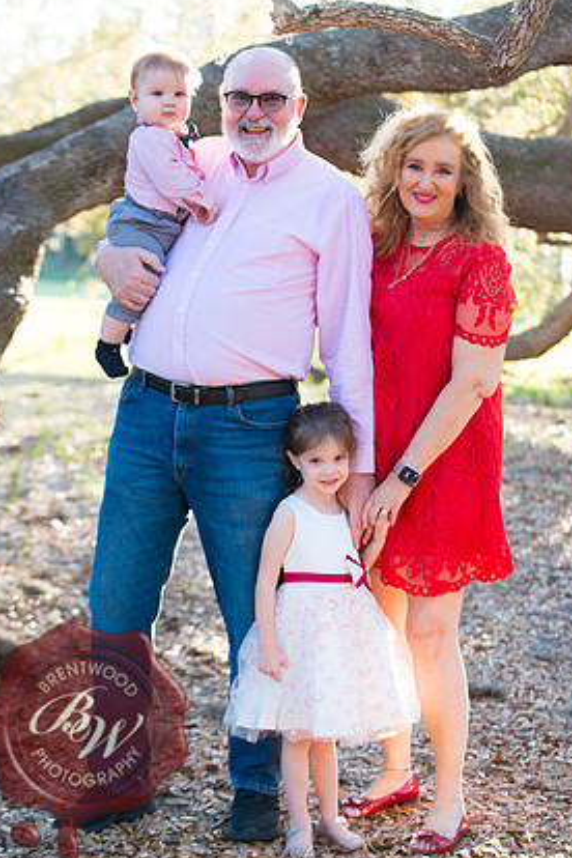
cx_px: 284
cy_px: 400
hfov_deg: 17.9
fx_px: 1811
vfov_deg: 26.6
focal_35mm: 76
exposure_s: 1/160
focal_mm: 70
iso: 200
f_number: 3.5
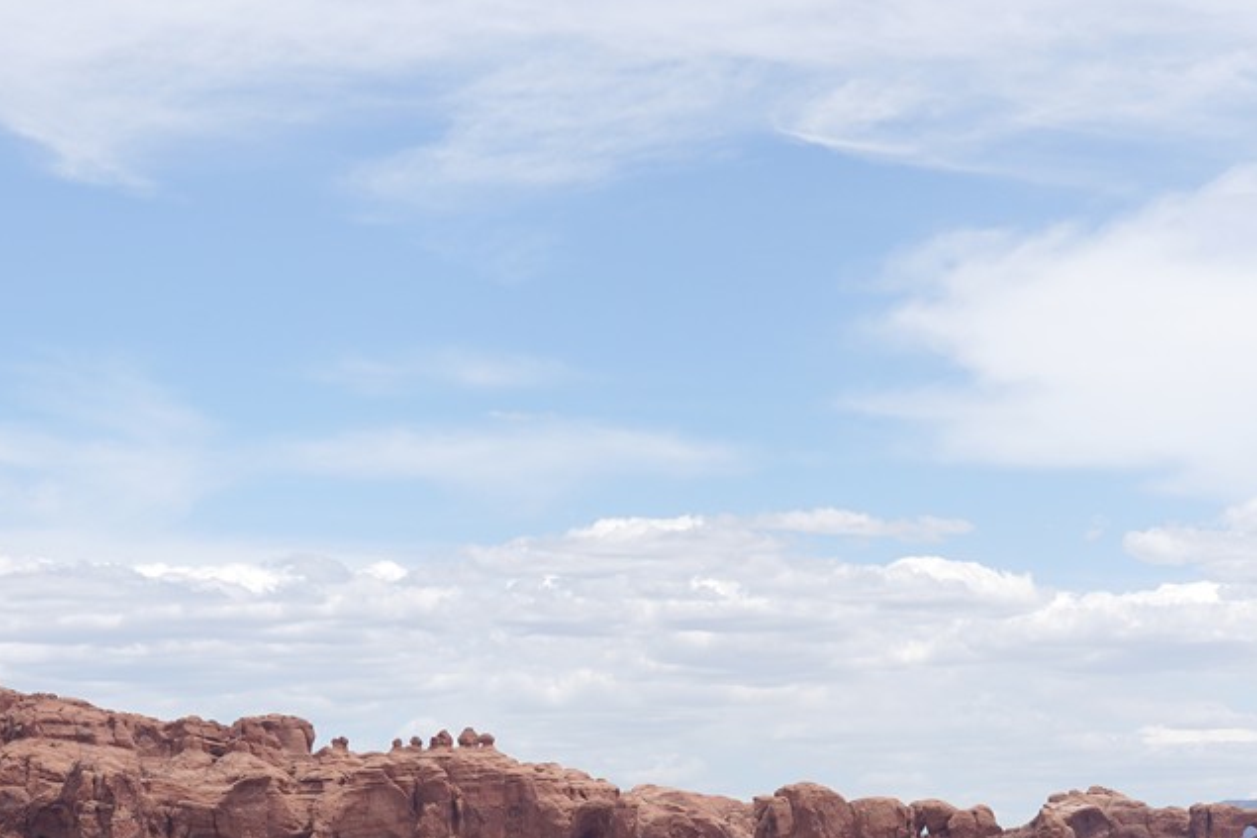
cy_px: 1092
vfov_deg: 10.6
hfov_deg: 16.3
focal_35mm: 126
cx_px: 631
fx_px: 4398
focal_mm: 40
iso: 100
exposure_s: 1/100
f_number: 16
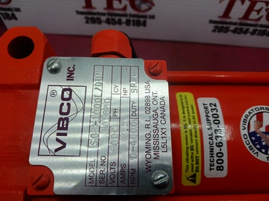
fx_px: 210
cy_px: 100
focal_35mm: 27
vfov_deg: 51.4
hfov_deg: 65.3
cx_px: 134
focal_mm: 4
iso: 20
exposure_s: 1/198
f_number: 1.8
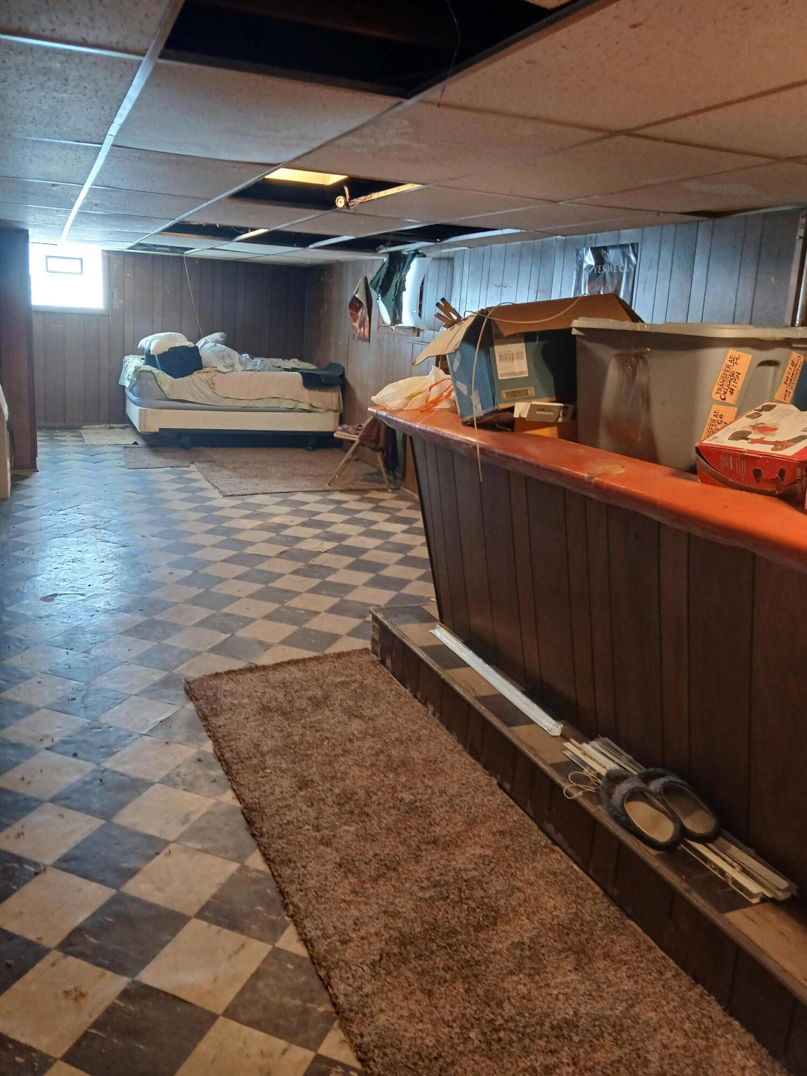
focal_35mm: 26
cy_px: 538
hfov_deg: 53.1
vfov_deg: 67.3
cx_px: 404
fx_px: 808
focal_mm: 3.98
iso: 250
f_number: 1.8
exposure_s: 1/24
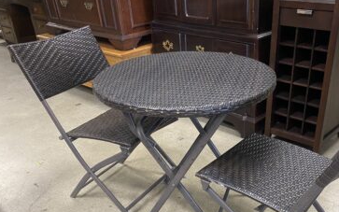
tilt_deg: -32.4
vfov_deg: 32.6
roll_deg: +2.0
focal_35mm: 38
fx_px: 351
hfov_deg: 51.0
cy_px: 172
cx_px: 214
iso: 320
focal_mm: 4.25
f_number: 1.8
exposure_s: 1/60
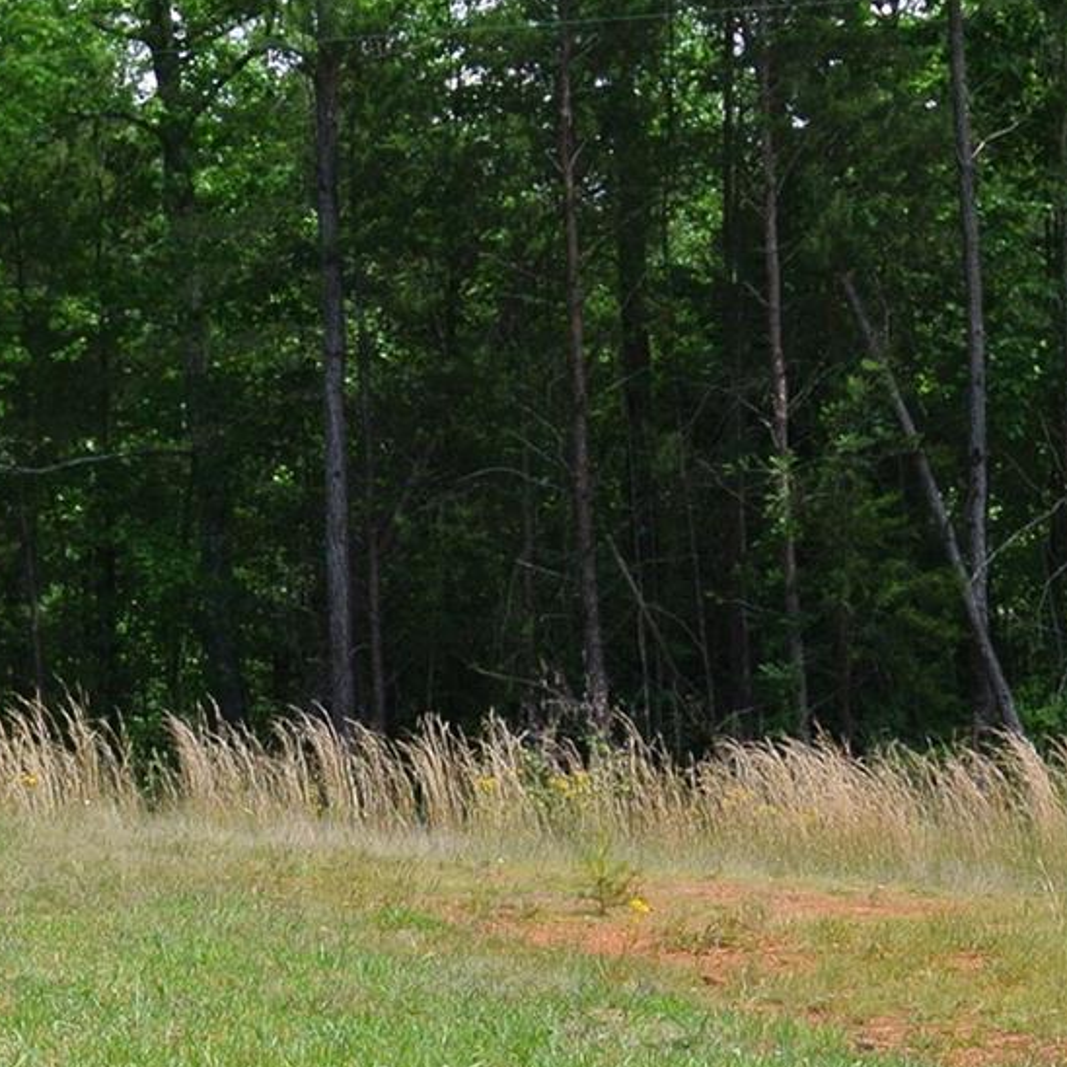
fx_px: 4987
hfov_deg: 12.2
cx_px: 255
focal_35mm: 143
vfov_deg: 12.2
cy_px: 824
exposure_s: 1/320
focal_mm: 16.9
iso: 100
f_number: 4.5
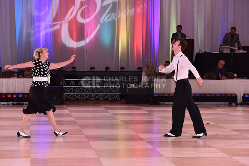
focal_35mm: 116
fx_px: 802
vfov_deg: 11.8
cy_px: 83
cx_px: 124
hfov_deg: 17.6
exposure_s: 1/250
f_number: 5
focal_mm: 116
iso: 2000
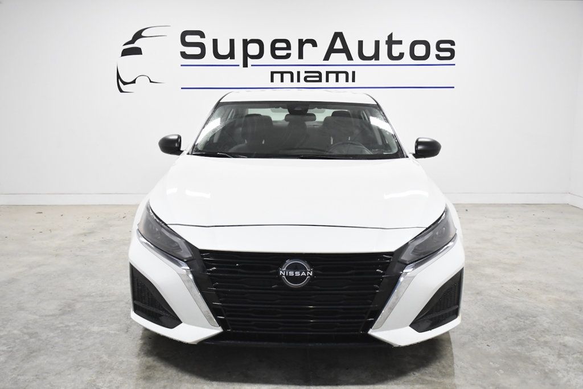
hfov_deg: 49.5
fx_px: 632
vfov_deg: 34.2
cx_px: 292
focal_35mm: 39
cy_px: 194
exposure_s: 1/640
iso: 2500
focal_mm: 26
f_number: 4.5
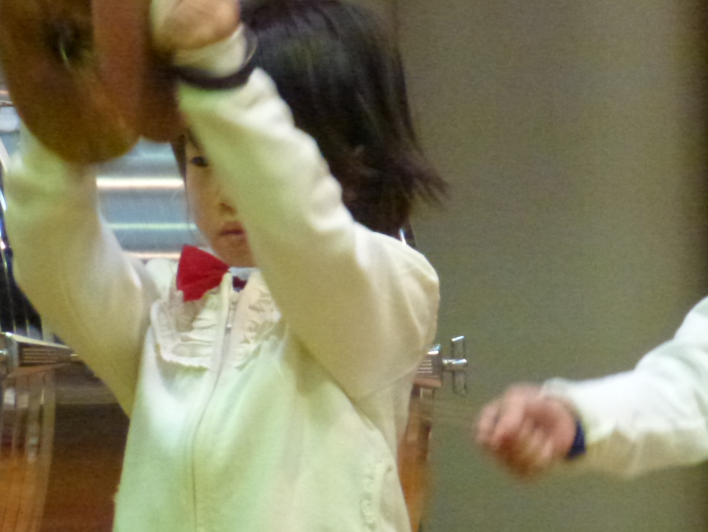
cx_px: 305
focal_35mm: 606
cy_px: 330
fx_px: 12396
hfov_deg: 3.3
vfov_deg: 2.5
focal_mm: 68.8
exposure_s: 1/30
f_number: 5.9
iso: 1600
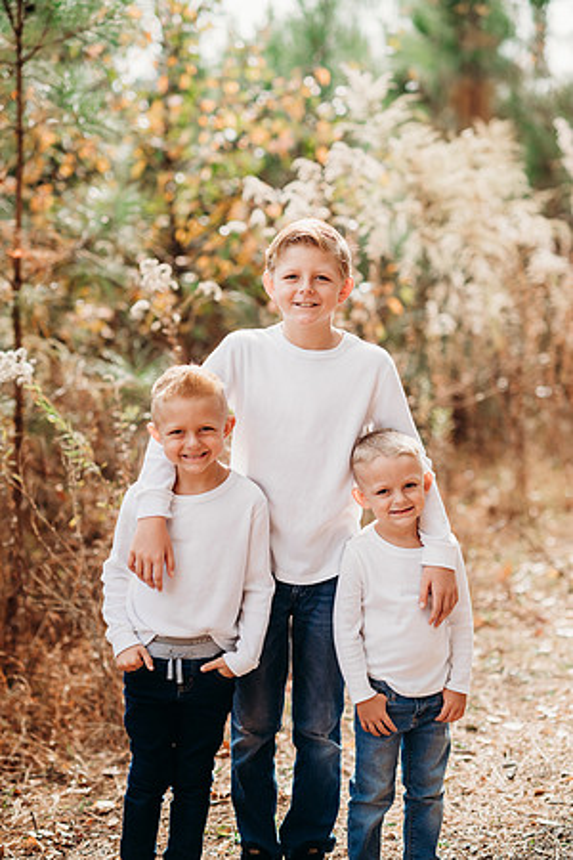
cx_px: 286
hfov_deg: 16.1
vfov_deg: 23.9
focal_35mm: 85
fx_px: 2029
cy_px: 430
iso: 100
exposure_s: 1/1000
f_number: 2.2
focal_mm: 85
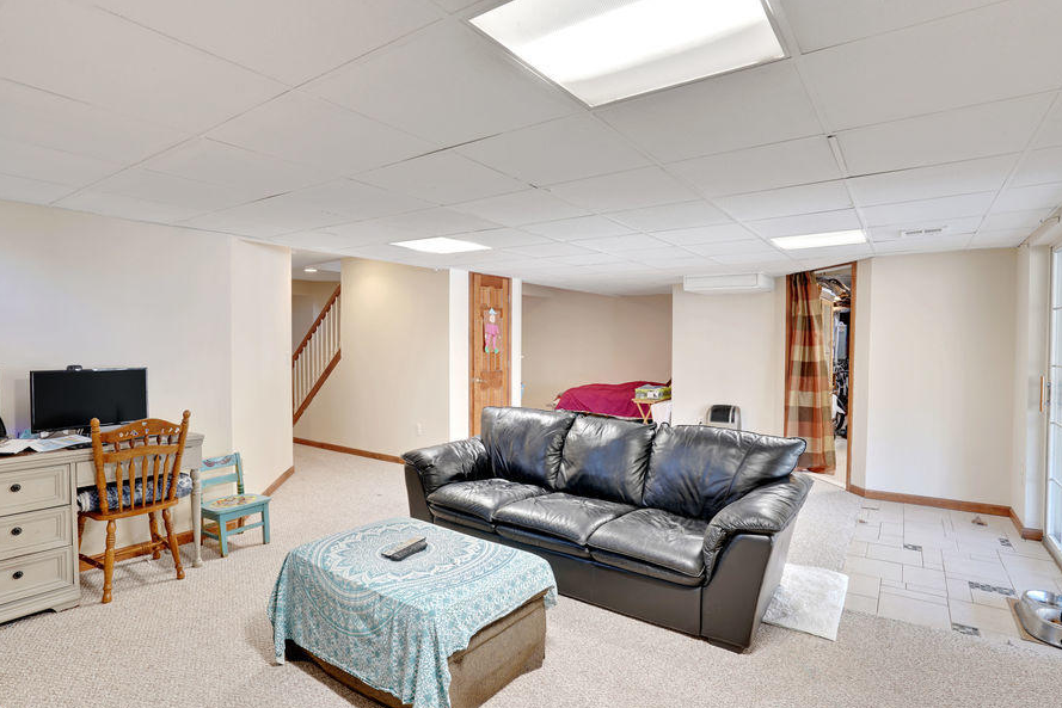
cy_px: 358
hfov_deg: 90.0
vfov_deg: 67.4
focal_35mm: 18
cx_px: 536
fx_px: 531
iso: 100
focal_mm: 16
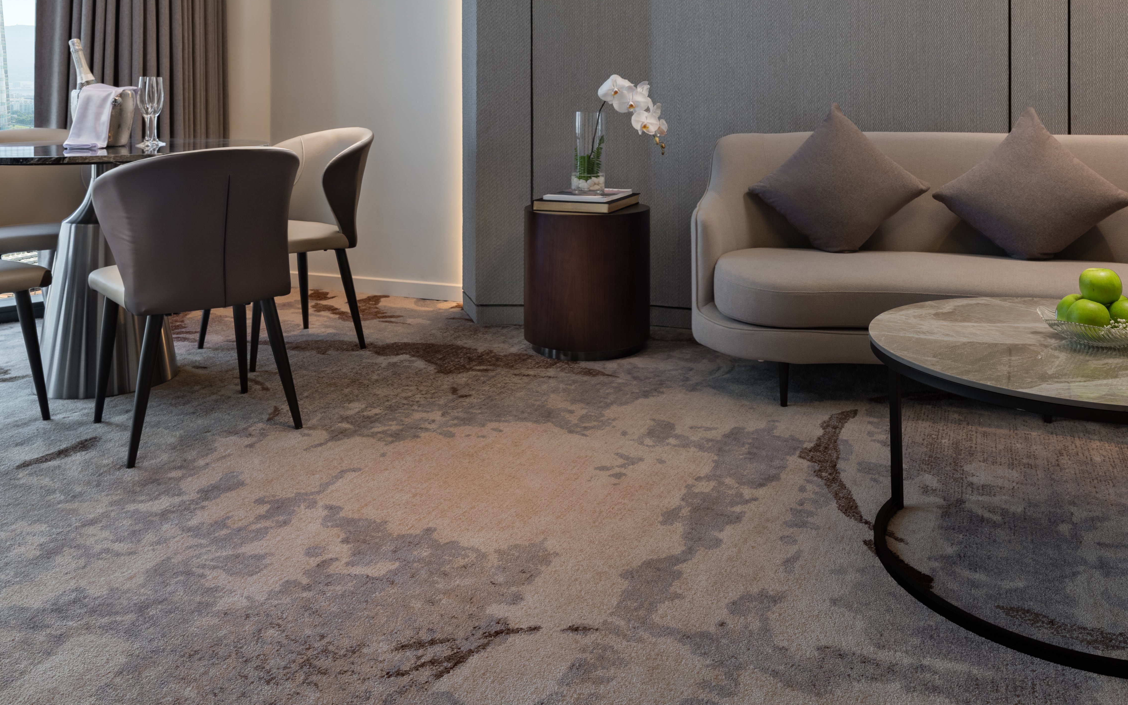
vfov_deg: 36.3
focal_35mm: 33
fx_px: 1015
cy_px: 87
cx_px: 612
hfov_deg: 58.1
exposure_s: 1/30
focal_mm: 20.9
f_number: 8
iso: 200
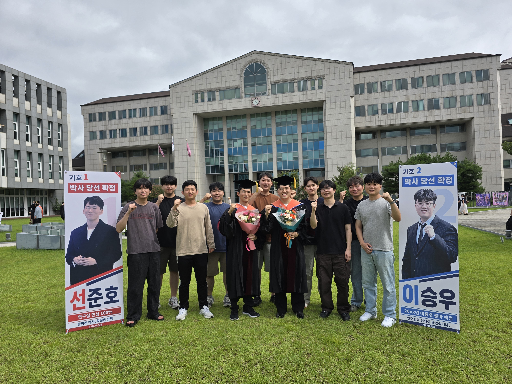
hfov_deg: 73.9
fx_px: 340
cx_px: 256
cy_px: 192
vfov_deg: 58.9
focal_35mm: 23
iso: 12
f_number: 1.7
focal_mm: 6.3
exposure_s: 1/897
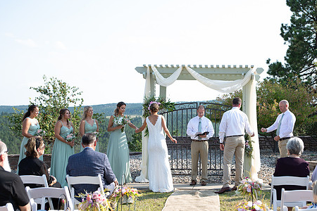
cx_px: 192
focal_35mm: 48
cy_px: 109
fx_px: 423
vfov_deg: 28.1
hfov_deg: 40.9
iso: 64
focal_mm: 36
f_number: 3.5
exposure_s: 1/320
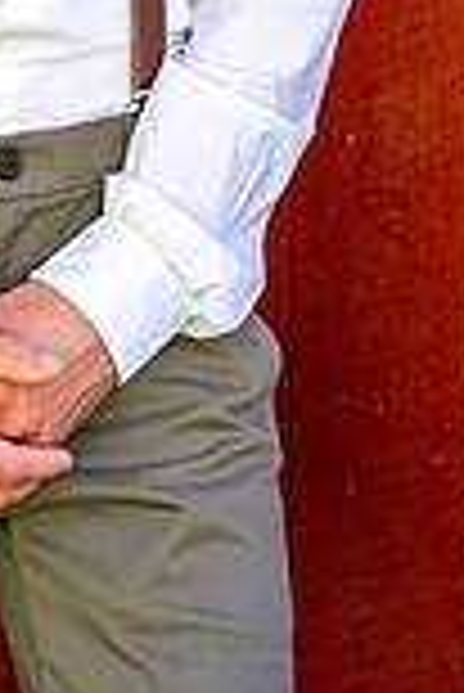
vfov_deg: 9.8
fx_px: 3935
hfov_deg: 6.7
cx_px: -65
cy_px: -256
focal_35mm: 204
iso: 400
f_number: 2.8
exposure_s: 1/160
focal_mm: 70
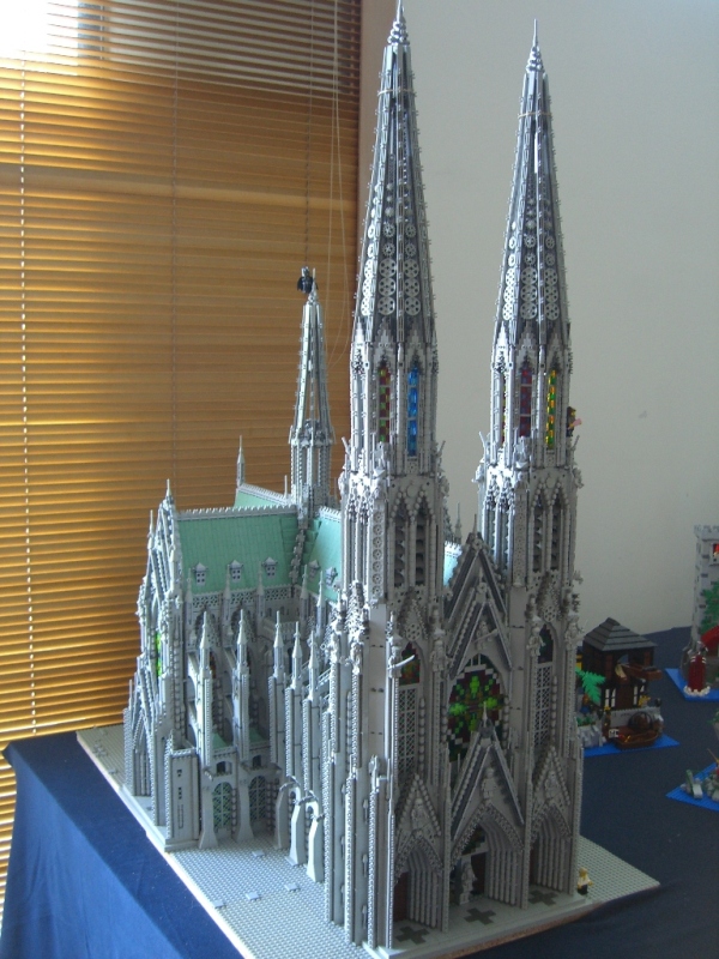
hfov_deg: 37.7
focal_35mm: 38
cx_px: 360
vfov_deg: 49.0
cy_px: 480
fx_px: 1052
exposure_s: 1/10
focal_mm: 7.9
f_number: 2.8
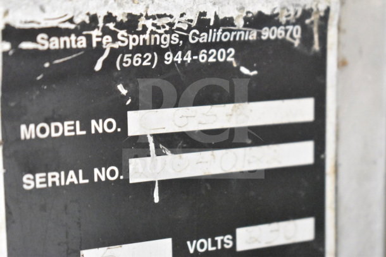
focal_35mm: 82
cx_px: 193
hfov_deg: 24.6
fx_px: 885
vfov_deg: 16.6
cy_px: 128
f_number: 5.6
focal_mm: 55
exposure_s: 1/100
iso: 18000
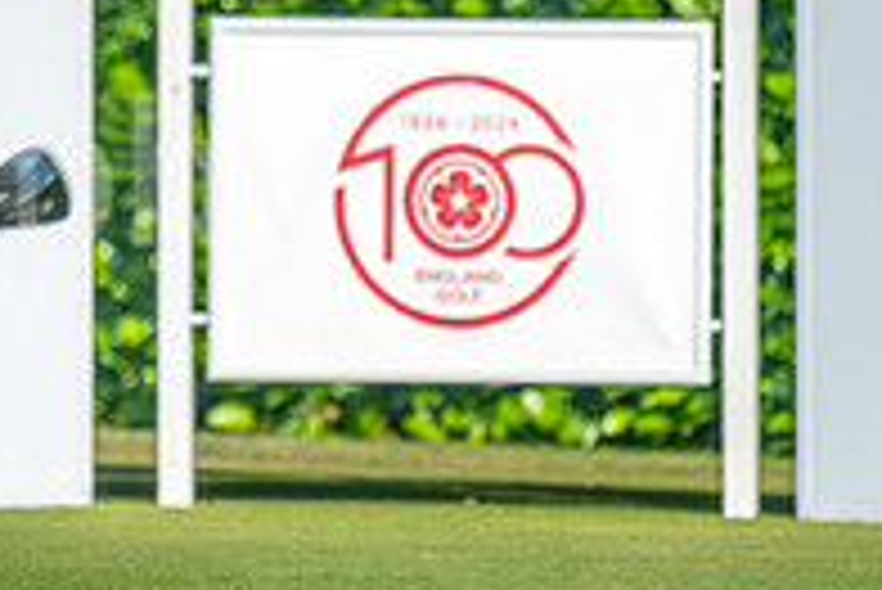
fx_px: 21796
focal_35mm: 889
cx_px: -238
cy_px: -38
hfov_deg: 2.3
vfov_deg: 1.5
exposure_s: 1/1600
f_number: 5
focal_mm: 300
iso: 200
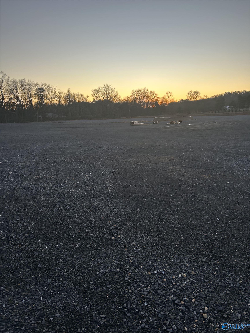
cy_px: 166
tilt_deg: -12.6
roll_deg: +1.6
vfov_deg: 67.3
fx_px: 250
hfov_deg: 53.1
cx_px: 125
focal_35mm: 26
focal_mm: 5.7
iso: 50
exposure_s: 1/539
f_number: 1.5
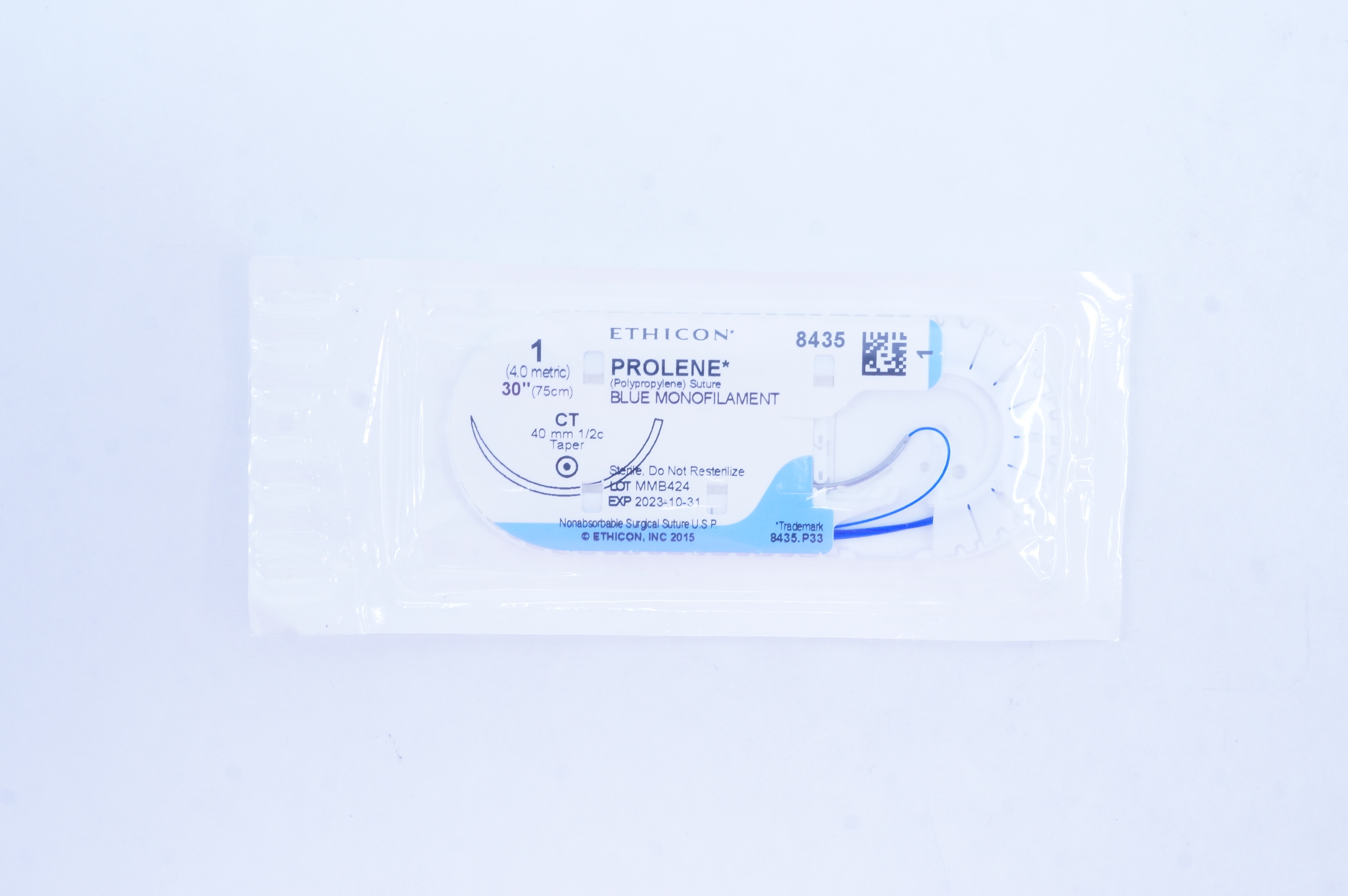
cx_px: 674
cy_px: 448
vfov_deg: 27.2
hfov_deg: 40.0
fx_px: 1851
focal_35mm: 50
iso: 400
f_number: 13
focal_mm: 33
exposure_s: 1/13
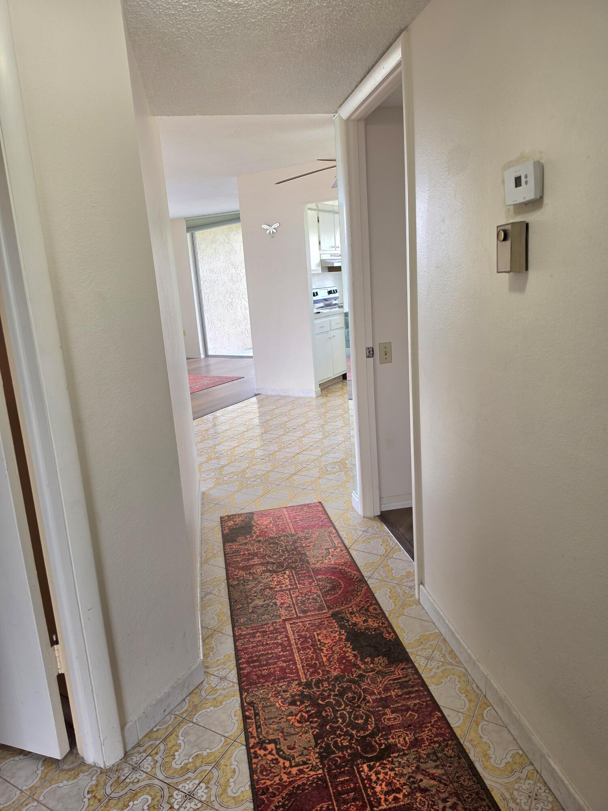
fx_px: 539
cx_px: 304
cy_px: 406
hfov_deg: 58.9
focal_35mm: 23
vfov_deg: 73.9
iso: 50
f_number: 1.4
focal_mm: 6.5
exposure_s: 1/120
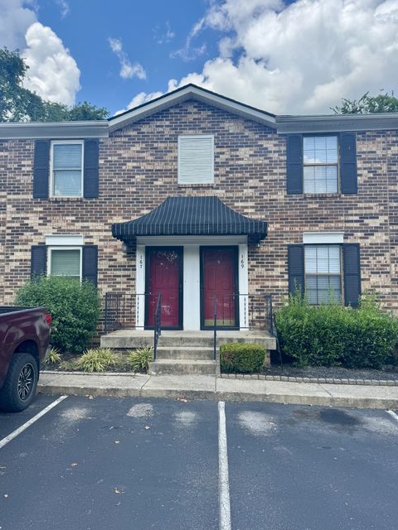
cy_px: 268
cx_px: 193
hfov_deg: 54.9
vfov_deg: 69.4
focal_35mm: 25
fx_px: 383
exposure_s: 1/1980
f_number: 1.78
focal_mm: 6.76
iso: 80
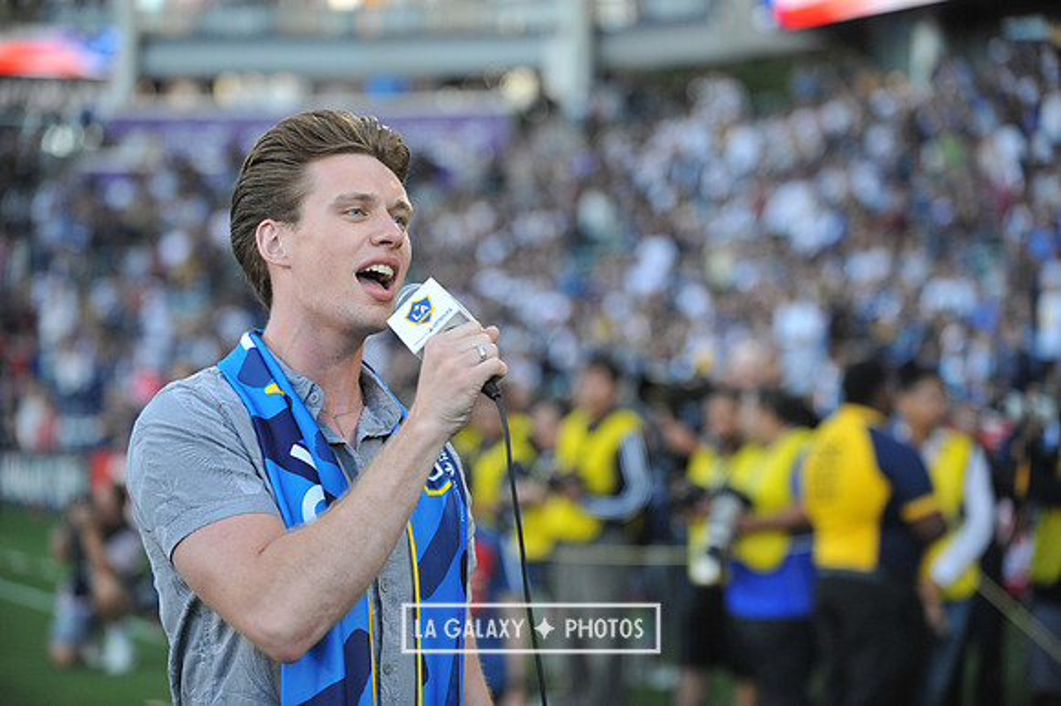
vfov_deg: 14.4
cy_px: 353
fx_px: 2798
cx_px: 530
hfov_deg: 21.5
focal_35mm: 95
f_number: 2.8
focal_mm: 95
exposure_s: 1/1250
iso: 1600
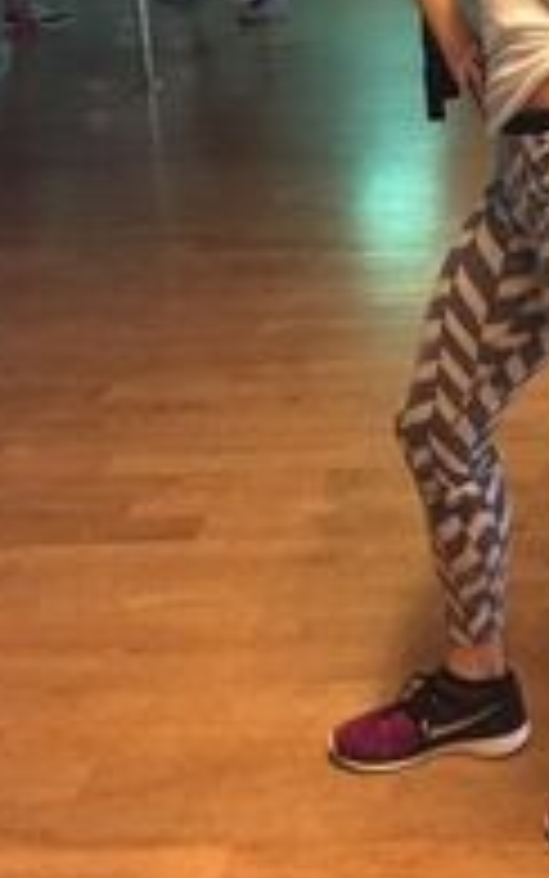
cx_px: 644
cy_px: 108
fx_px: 1507
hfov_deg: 19.5
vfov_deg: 31.1
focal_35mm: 63
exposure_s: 1/15
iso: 320
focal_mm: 4.15
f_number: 2.2
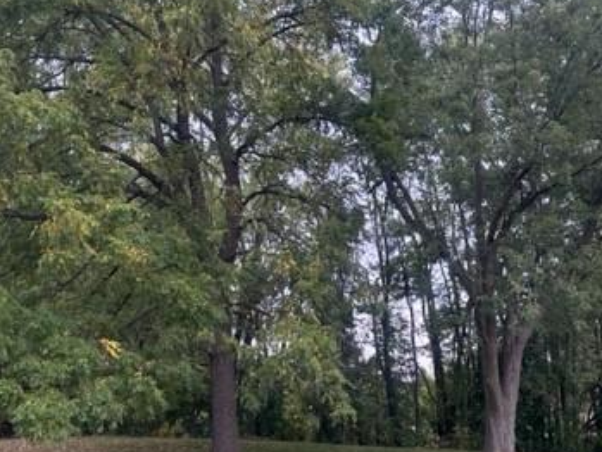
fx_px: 765
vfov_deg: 32.7
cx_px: 385
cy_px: 281
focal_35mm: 44
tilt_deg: +9.9
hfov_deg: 42.5
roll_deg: -0.9
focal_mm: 6.86
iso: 80
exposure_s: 1/264
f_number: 1.78
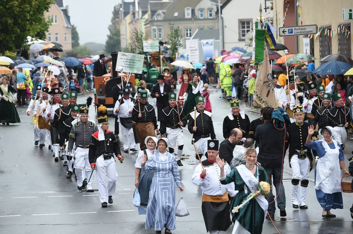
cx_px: 176
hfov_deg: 9.0
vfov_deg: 6.0
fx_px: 2252
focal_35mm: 230
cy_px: 117
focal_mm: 230
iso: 1600
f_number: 8
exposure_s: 1/1250
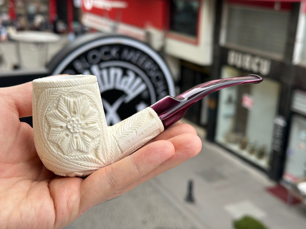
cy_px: 114
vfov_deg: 30.3
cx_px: 153
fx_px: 424
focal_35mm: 48
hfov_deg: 39.7
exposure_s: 1/360
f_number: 1.78
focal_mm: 6.86
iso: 64
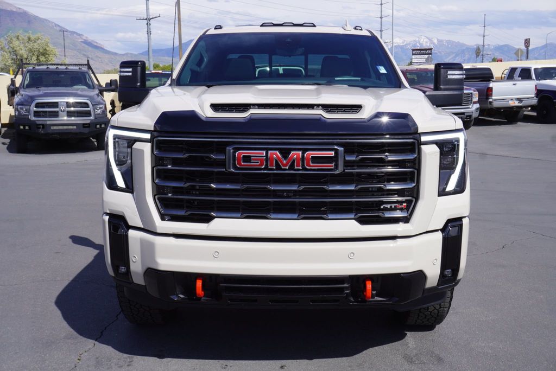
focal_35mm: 39
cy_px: 186
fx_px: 603
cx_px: 278
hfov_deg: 49.5
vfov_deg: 34.3
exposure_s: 1/160
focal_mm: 26
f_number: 11
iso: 100
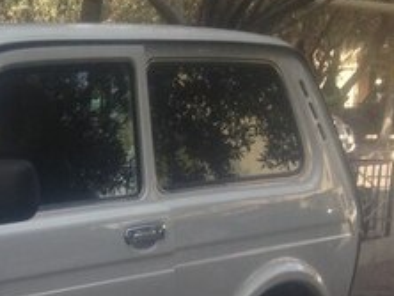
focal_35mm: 98
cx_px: -167
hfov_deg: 18.2
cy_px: 386
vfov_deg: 14.5
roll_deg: -0.5
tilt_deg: -12.6
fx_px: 1117
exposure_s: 1/261
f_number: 2.4
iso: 50
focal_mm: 4.12
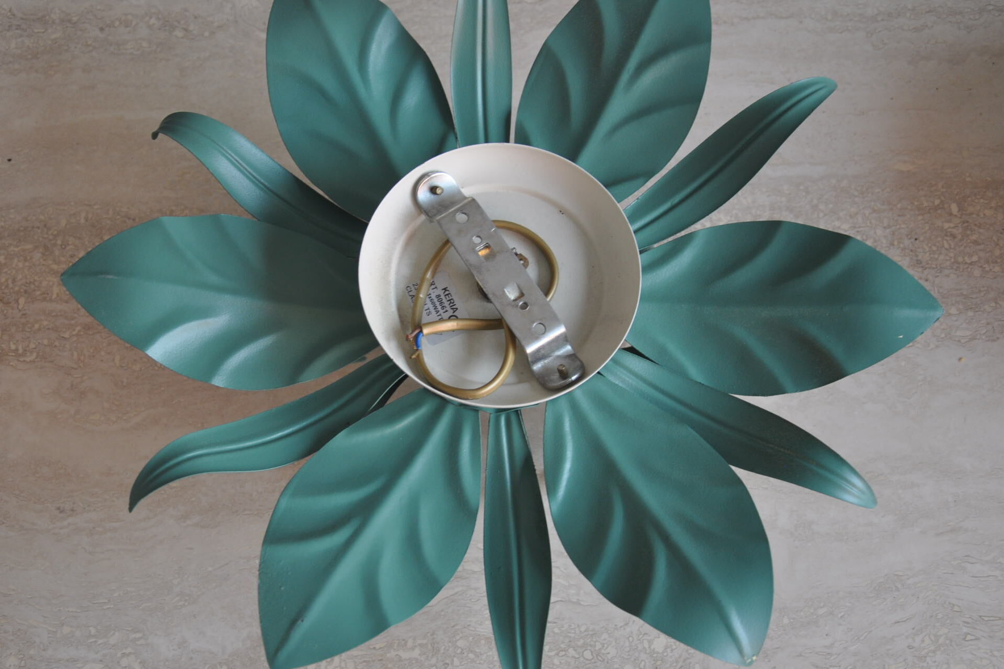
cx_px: 502
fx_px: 1422
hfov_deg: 38.9
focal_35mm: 51
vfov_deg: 26.5
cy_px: 334
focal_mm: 34
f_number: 4.2
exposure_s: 1/60
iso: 400
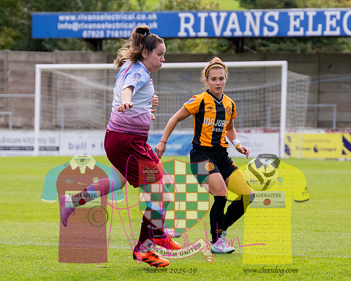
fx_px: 3055
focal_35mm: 294
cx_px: 130
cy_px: 137
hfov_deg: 6.6
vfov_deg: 5.3
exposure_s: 1/1600
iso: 400
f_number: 4
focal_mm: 115
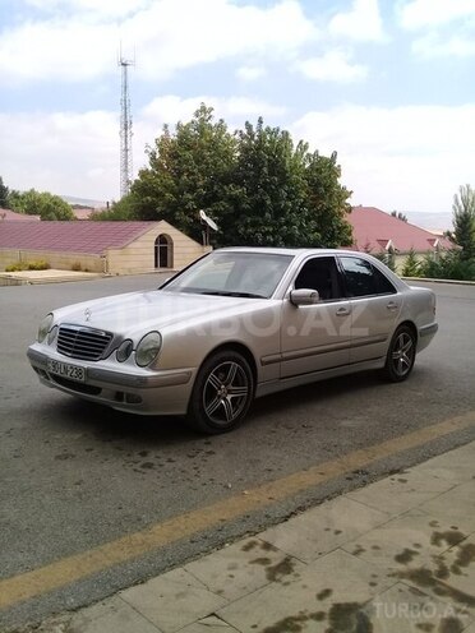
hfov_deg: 45.4
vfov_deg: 58.4
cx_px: 238
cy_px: 316
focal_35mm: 31
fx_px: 567
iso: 50
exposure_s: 1/821
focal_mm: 3.3
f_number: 2.2
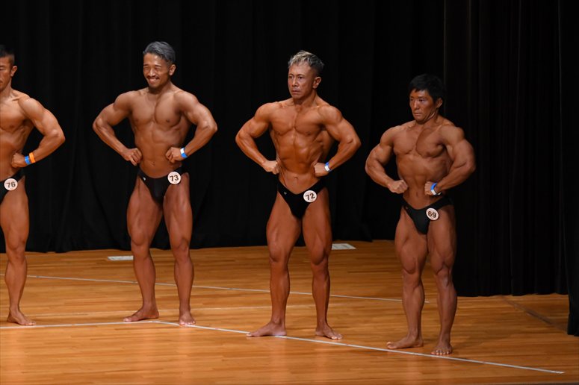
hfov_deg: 8.1
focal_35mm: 255
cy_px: 192
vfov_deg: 5.4
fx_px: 4099
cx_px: 290
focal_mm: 170
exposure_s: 1/400
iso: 3200
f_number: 5.6
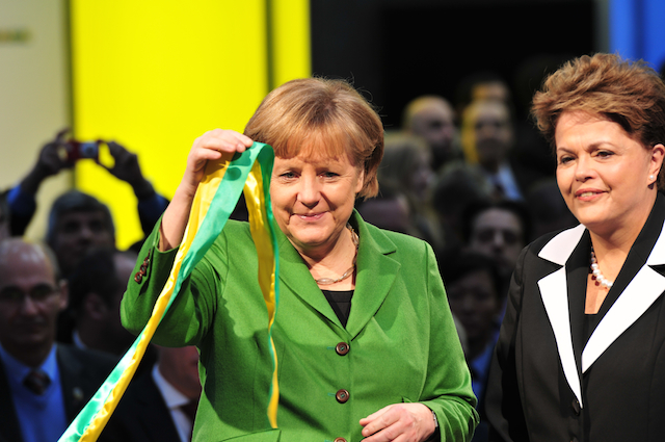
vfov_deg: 4.6
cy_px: 221
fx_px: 5535
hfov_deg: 6.9
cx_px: 332
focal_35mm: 300
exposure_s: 1/80
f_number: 4.5
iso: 200
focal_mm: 200
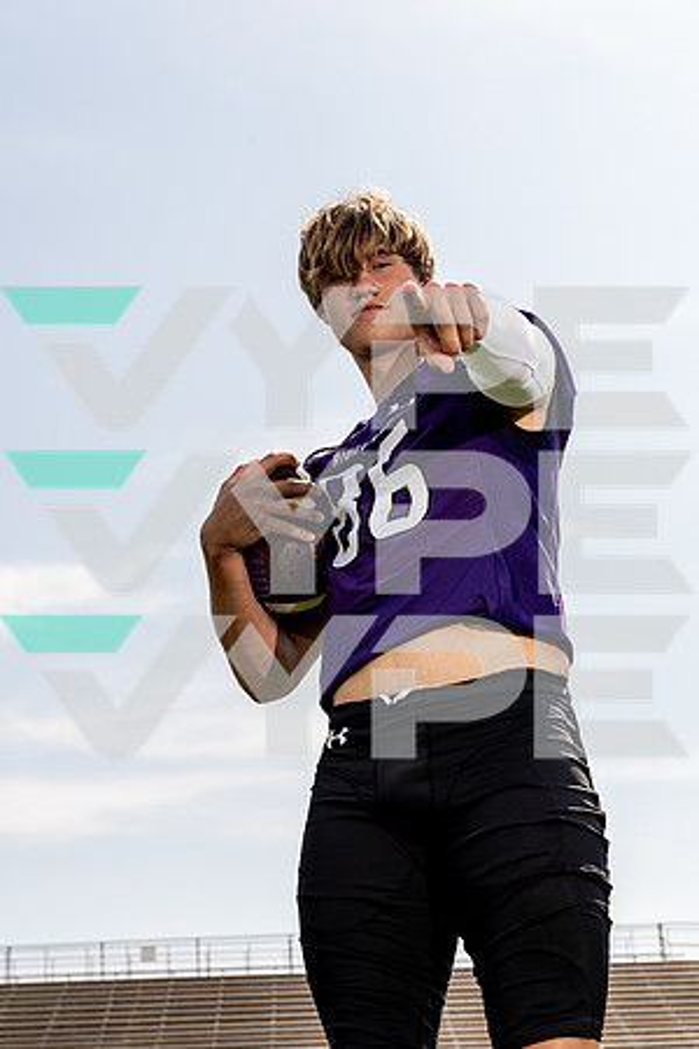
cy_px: 524
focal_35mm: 70
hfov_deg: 19.5
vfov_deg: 28.8
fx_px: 2039
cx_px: 350
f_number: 7.1
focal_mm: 70
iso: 100
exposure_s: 1/250
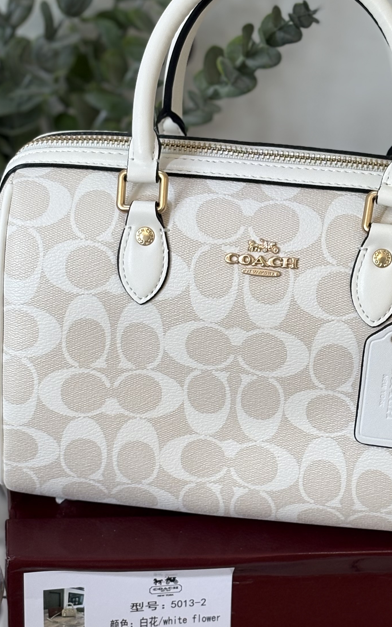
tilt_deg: -26.2
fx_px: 1726
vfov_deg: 20.6
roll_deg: -2.6
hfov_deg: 13.0
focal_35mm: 101
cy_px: 332
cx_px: 209
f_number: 1.6
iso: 40
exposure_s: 1/50
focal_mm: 5.96
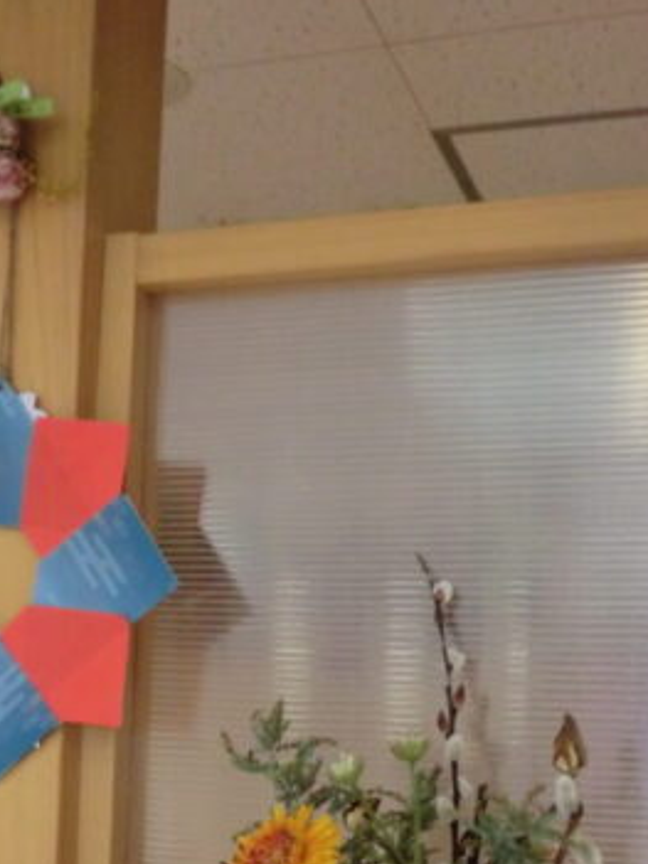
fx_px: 1324
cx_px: 377
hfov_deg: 27.5
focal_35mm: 53
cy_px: 731
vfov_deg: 34.7
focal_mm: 5.64
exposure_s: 1/60
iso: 320
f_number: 2.9
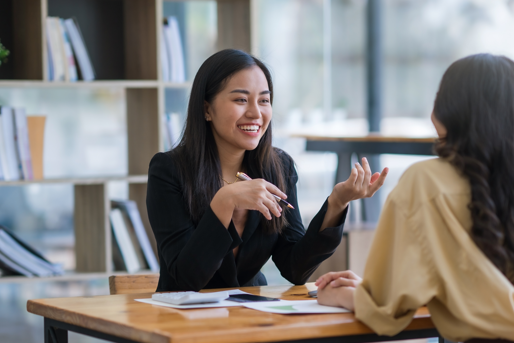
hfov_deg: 17.1
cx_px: 279
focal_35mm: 120
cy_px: 200
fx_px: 1713
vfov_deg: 11.4
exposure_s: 1/320
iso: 200
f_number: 1.6
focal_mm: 85
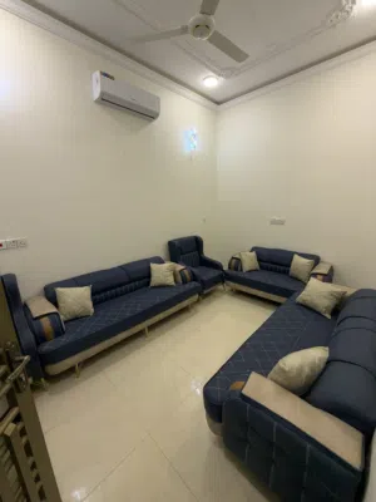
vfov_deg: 102.1
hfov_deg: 85.7
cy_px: 251
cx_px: 188
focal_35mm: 14
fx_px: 203
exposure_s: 1/122
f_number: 2.2
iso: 40
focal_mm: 2.22
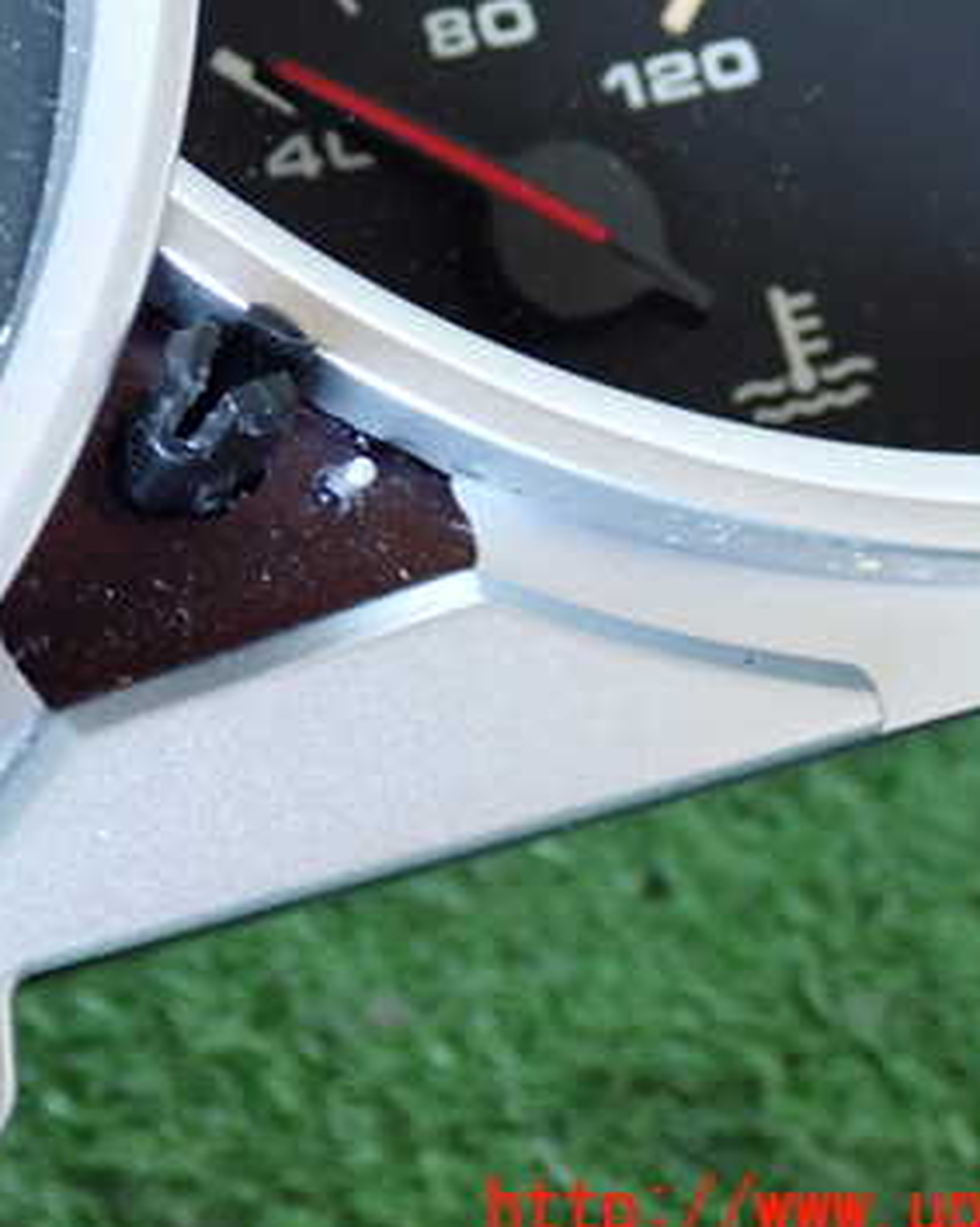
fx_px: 2649
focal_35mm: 73
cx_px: 229
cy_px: 473
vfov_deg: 26.0
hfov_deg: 20.8
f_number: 2.9
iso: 800
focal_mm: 7.84
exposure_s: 1/30
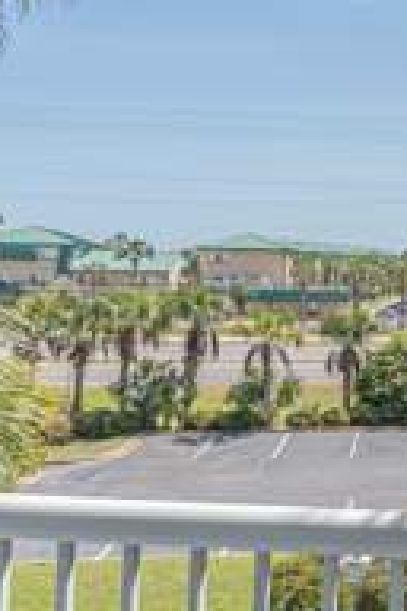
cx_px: 604
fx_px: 1017
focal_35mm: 60
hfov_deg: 19.7
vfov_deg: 33.2
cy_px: 229
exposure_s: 1/800
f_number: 8
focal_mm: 24
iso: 400
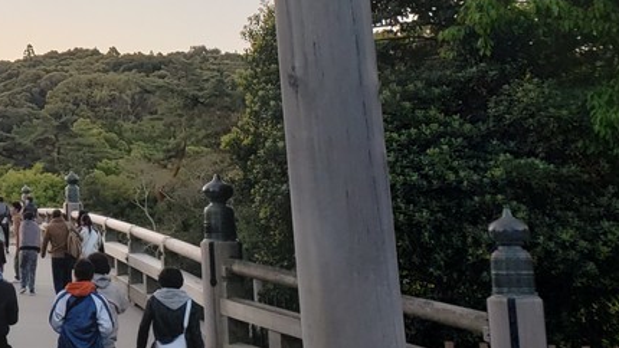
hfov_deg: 24.8
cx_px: -78
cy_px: -9
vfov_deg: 15.0
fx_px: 1297
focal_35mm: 79
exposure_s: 1/156
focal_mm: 4.3
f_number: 2.4
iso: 50
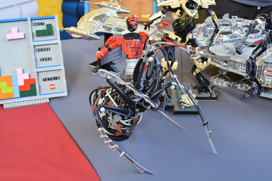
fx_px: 397
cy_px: 90
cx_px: 136
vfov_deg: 25.8
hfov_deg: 37.8
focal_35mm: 52
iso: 800
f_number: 5
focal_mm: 35
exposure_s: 1/30
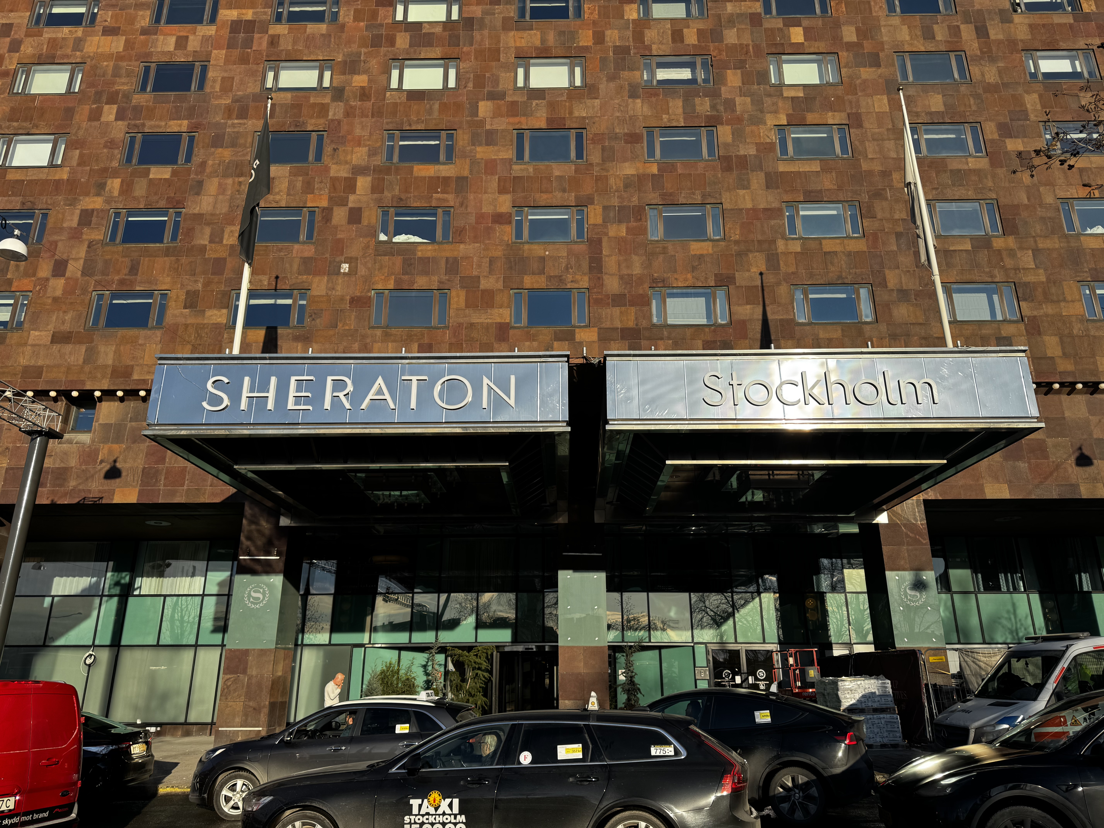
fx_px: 765
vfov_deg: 56.8
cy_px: 414
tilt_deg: +19.0
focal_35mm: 24
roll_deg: +0.0
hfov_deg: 71.6
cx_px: 552
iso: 80
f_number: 1.78
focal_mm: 6.76
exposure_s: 1/3413
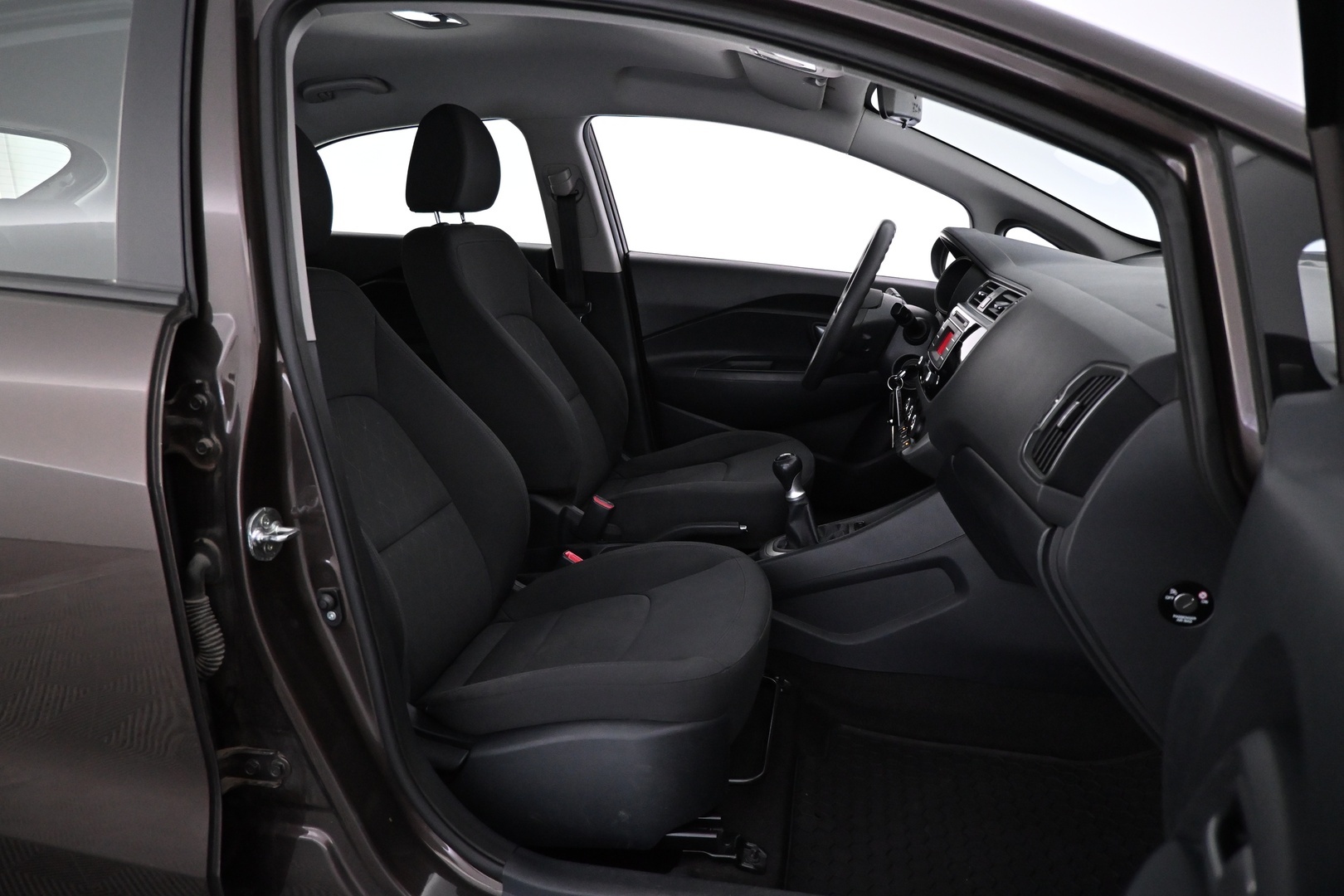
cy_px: 448
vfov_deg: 53.1
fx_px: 896
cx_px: 672
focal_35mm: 24
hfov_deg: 73.7
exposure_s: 1/60
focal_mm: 16
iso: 3200
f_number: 3.5
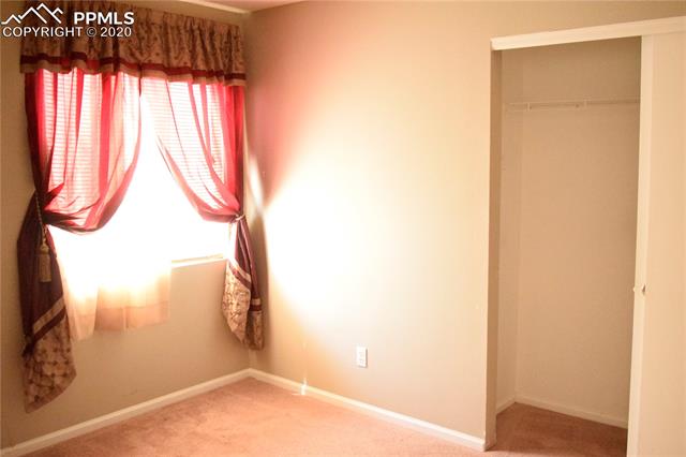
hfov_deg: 57.2
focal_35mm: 33
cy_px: 228
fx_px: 628
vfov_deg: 39.9
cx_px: 343
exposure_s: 1/125
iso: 12800
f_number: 3.8
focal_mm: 22
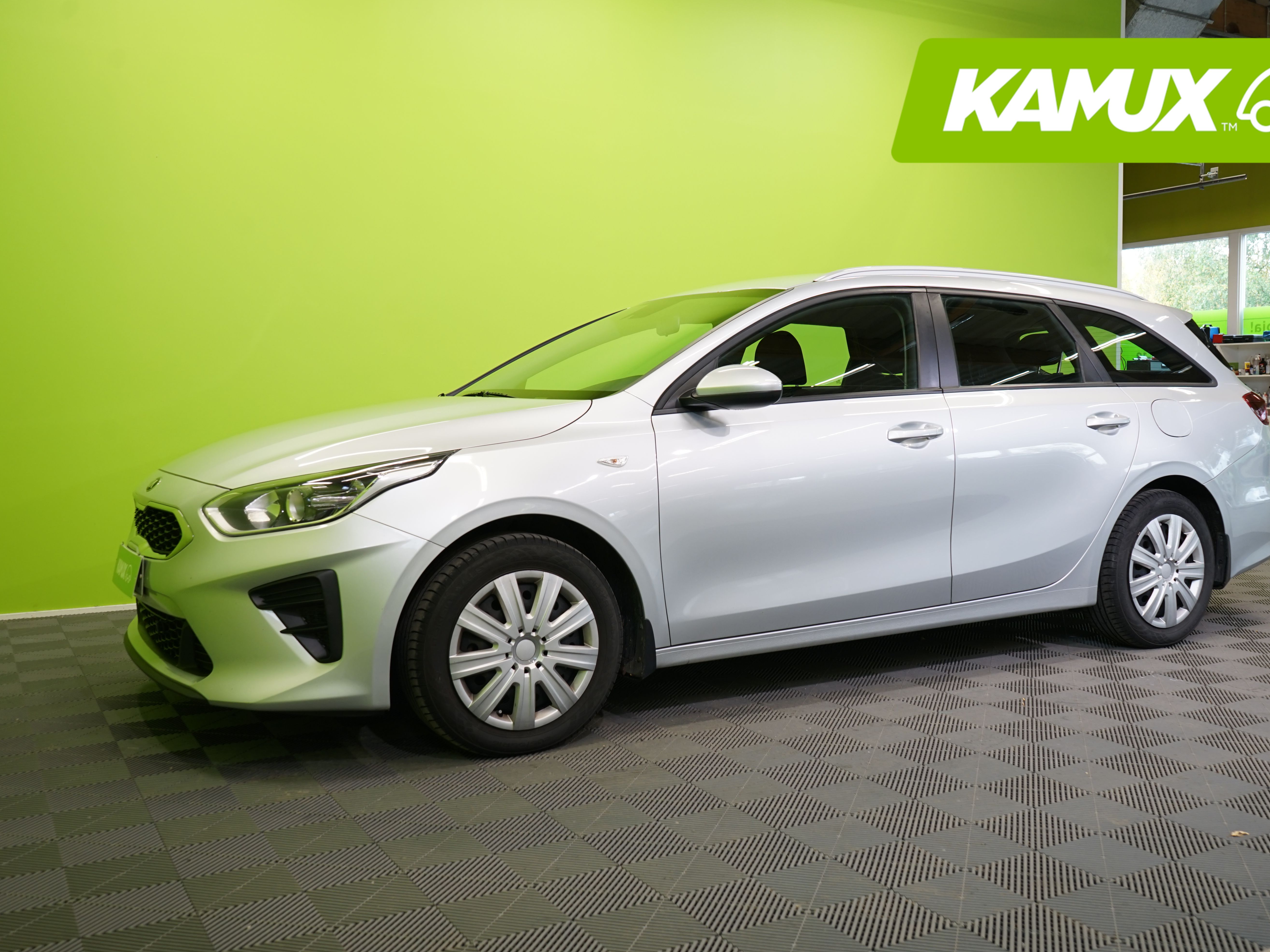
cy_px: 476
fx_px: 1211
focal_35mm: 33
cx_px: 710
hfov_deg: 55.2
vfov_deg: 42.9
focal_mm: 30
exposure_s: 1/25
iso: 400
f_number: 5.6
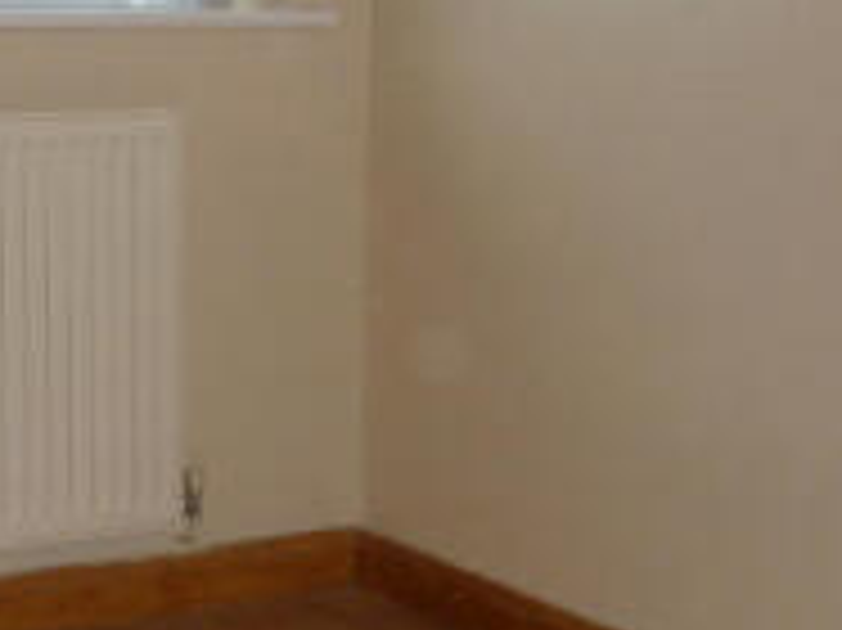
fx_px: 1896
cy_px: 326
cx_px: 38
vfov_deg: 18.9
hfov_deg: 24.1
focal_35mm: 78
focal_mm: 4.1
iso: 100
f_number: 3.3
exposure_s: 1/30
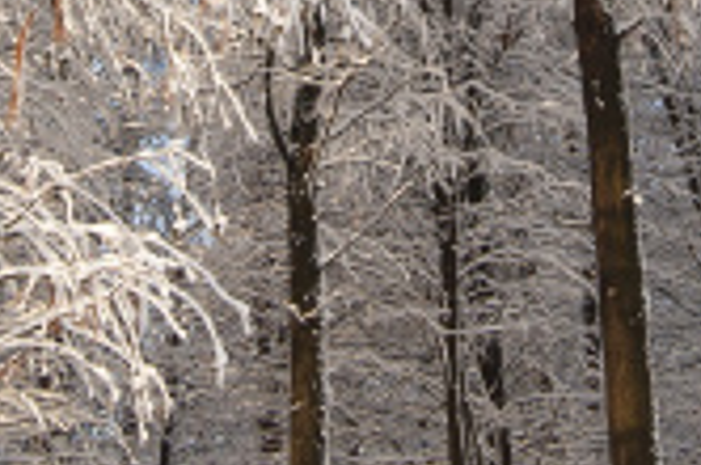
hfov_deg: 15.8
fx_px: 2527
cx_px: 393
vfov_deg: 10.1
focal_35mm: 130
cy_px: -275
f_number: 10
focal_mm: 18
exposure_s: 1/250
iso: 200
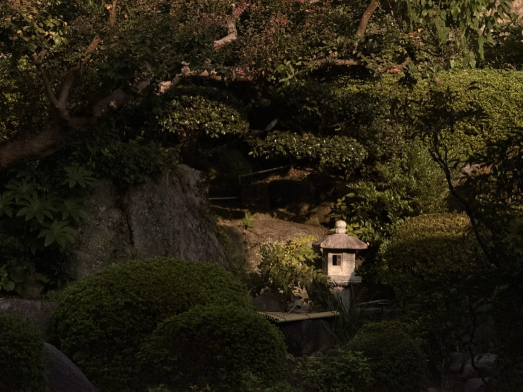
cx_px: 262
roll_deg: +0.1
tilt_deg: +3.2
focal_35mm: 120
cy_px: 196
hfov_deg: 16.4
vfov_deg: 12.3
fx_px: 1813
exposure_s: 1/120
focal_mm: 15.66
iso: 200
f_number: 2.8
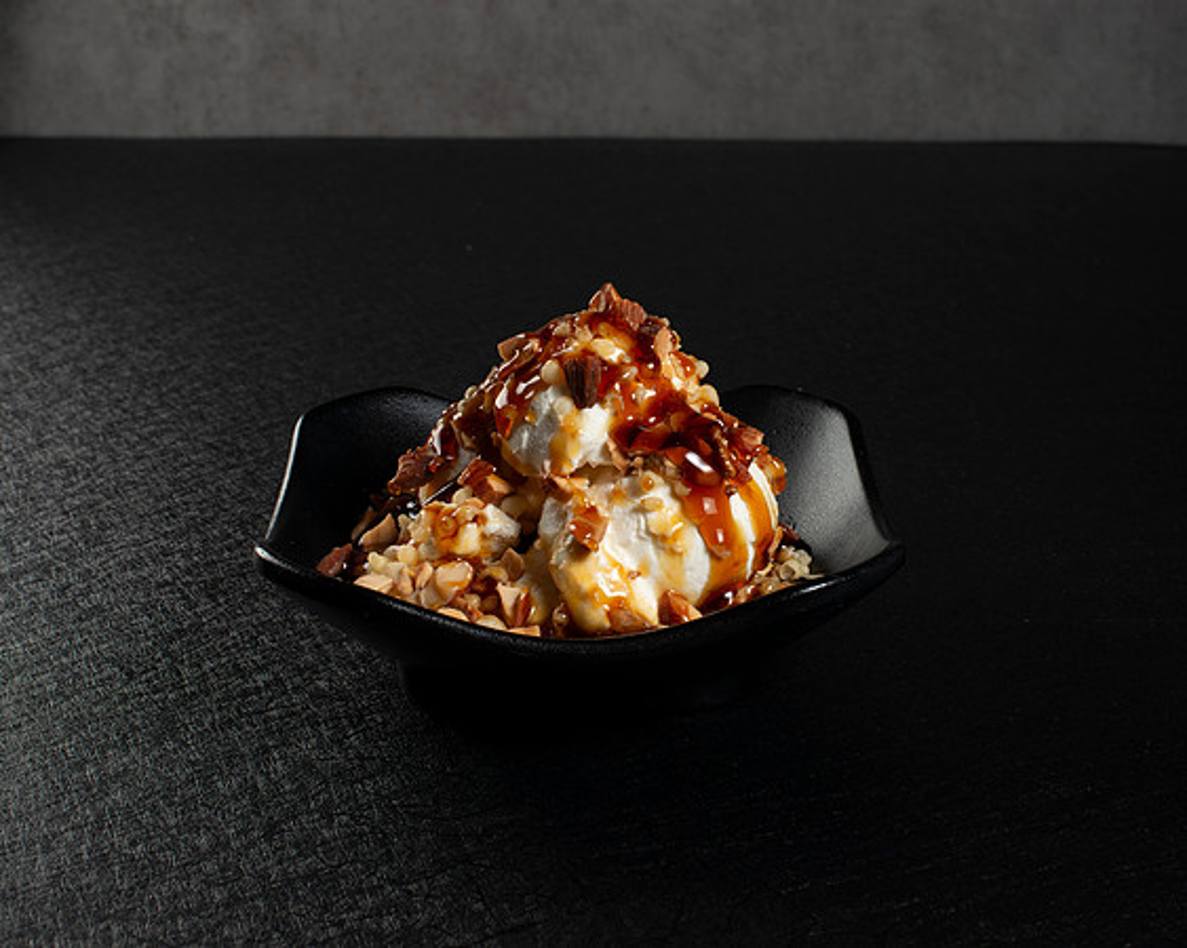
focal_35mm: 60
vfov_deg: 25.6
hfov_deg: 31.7
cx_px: 654
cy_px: 474
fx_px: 2092
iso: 200
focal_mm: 50
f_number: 14
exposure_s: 1/125
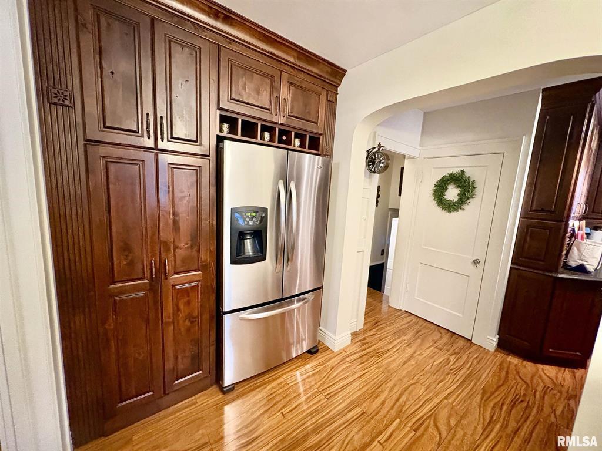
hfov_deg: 102.1
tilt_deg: -7.4
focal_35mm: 14
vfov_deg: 85.7
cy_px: 226
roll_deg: -3.7
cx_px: 301
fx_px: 243
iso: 1000
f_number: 2.2
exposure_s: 1/40
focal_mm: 2.22
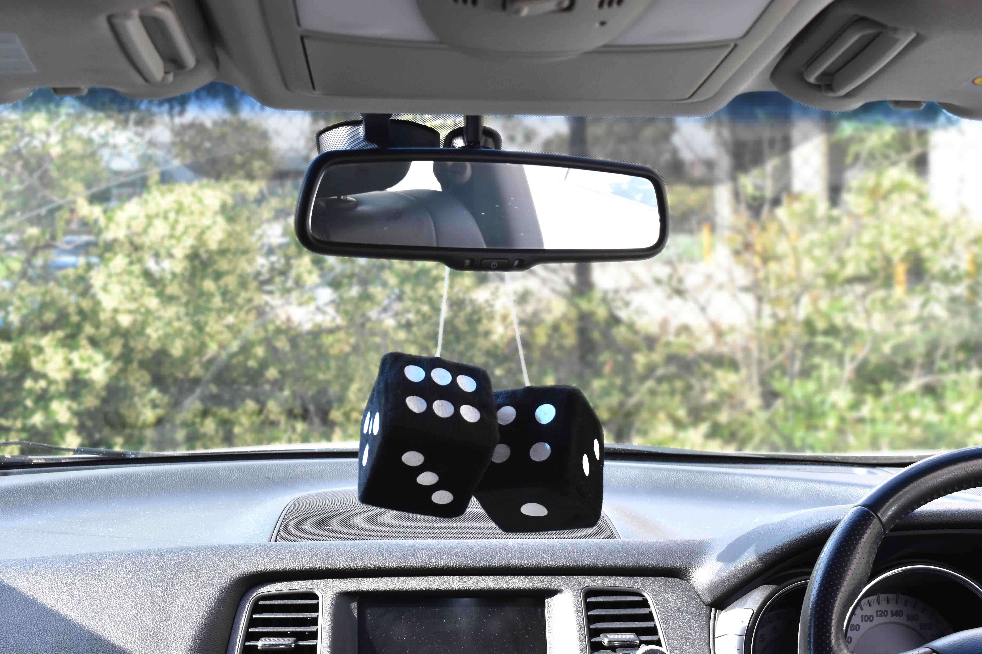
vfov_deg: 28.1
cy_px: 327
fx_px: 1309
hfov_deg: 41.1
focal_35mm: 48
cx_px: 491
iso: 800
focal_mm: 32
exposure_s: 1/320
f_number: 9
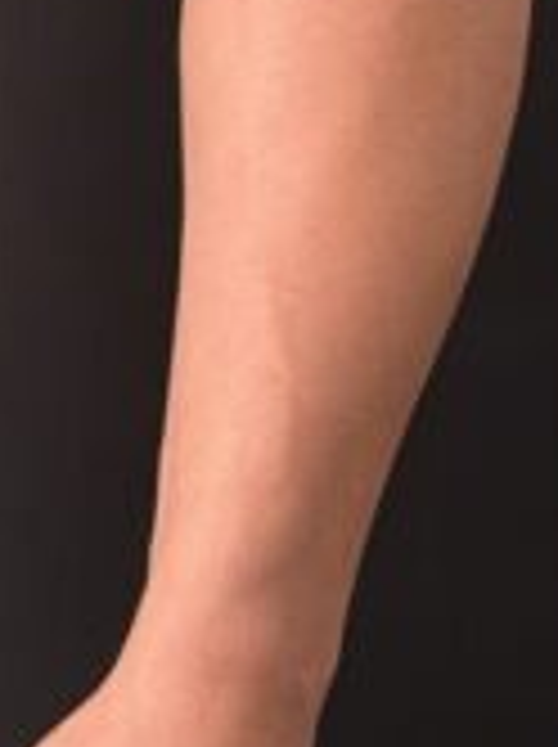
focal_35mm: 270
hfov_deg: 5.4
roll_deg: -0.7
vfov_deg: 7.2
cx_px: -536
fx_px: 5818
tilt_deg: -8.8
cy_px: -488
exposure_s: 1/138
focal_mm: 6.76
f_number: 1.78
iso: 50
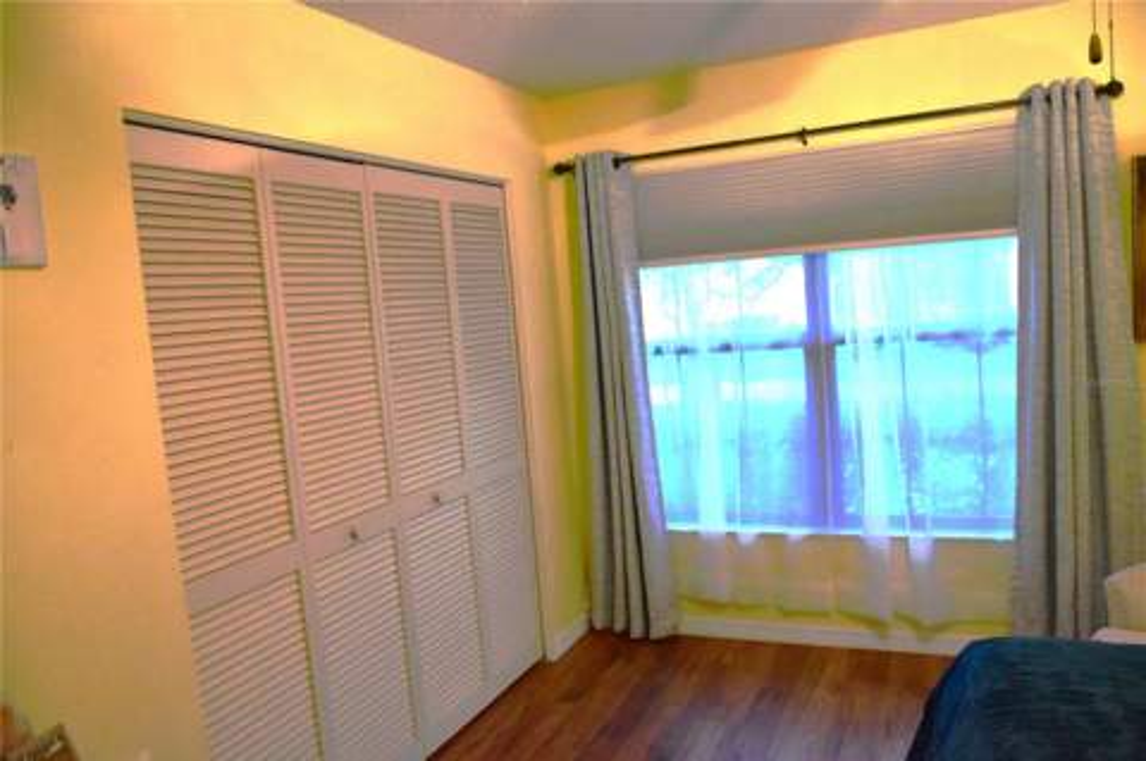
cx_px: 573
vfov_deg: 47.8
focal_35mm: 27
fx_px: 859
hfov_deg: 67.4
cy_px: 380
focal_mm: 18
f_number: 3.5
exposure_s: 1/200
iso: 2800
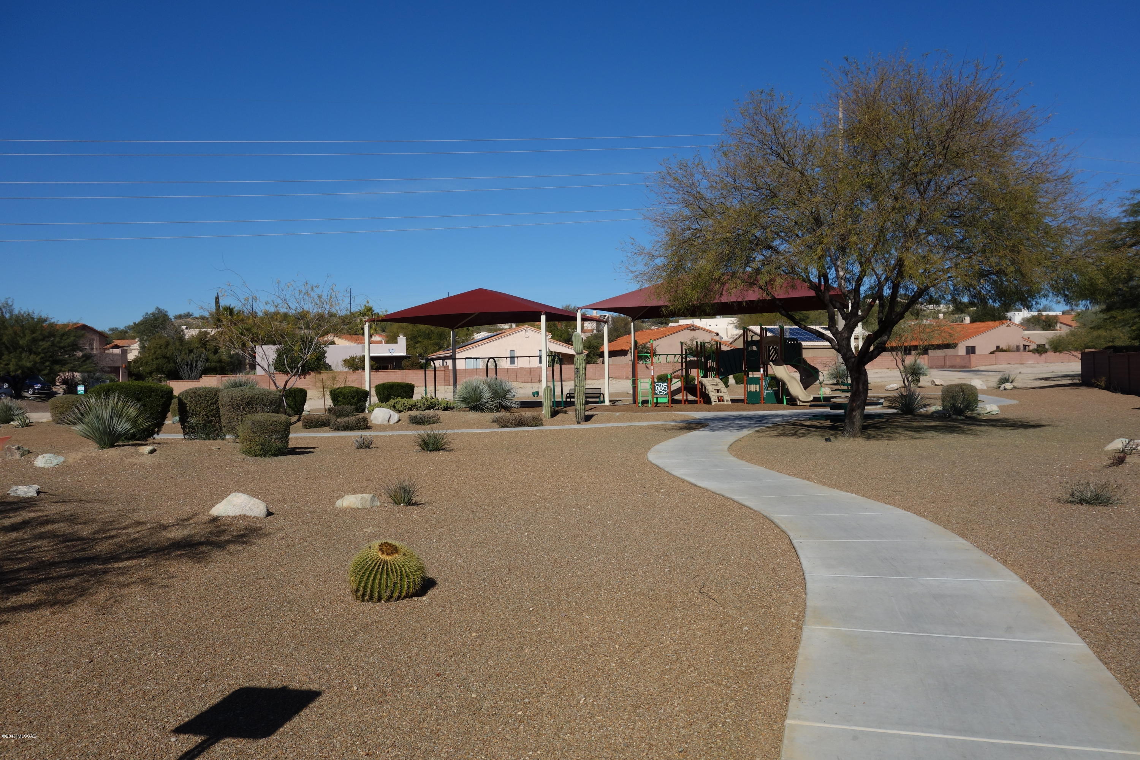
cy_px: 380
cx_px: 570
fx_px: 887
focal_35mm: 28
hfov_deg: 65.5
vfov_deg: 46.4
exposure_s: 1/800
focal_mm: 10.4
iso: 125
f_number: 6.3
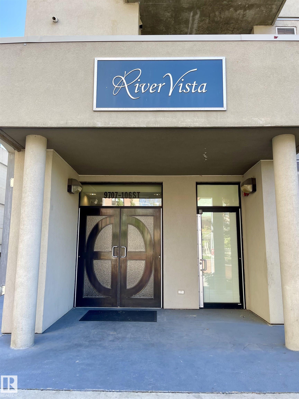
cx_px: 150
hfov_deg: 54.9
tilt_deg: +9.3
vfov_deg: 69.4
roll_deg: -0.1
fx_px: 288
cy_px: 200
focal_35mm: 25
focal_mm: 5.1
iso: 32
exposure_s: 1/223
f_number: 1.6
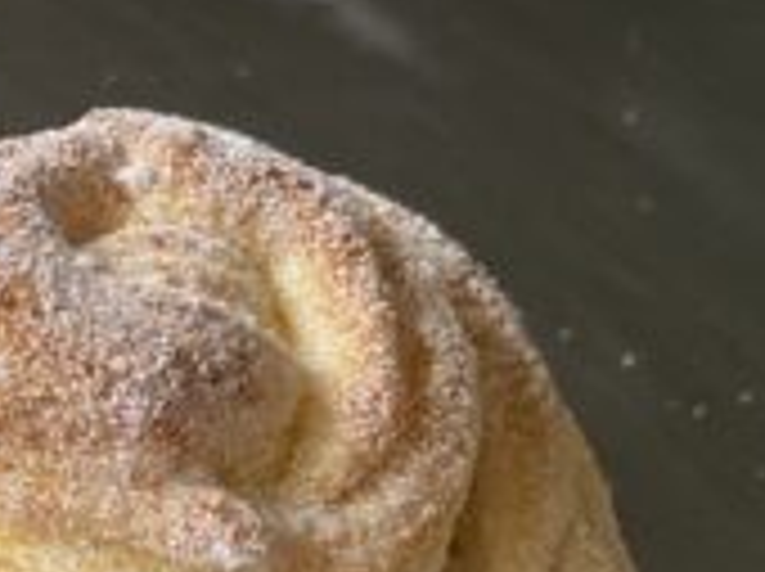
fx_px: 2251
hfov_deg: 17.5
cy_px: 518
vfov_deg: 14.3
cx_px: -362
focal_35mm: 102
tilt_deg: -41.9
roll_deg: +0.4
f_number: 1.8
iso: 160
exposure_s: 1/60
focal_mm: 4.25
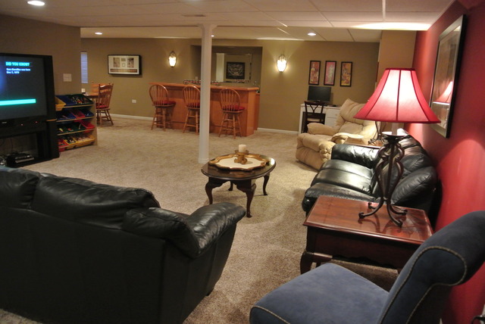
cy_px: 162
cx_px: 242
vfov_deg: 48.0
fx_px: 364
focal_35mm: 27
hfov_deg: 67.3
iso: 1100
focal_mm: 10
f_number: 3.5
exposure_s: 1/15
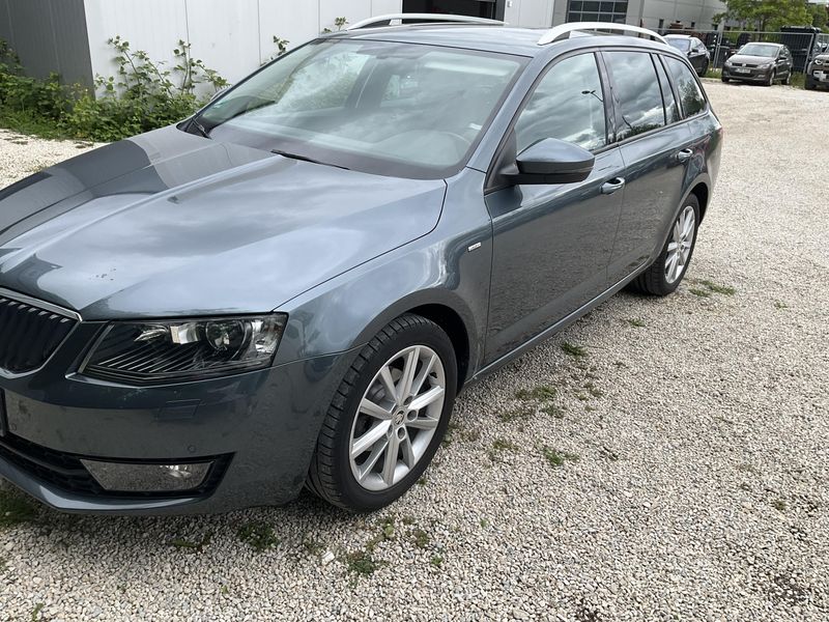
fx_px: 695
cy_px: 311
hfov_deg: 61.7
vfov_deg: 48.2
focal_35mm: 29
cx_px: 414
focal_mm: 3
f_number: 1.8
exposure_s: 1/562
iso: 25
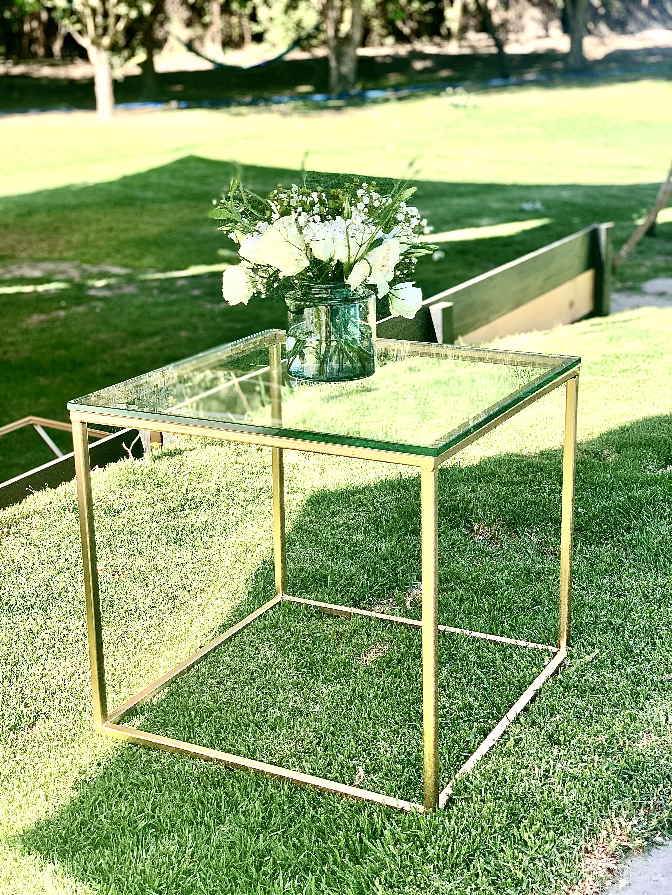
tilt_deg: -18.5
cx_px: 336
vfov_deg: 36.8
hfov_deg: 28.0
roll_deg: +0.9
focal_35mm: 52
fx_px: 1346
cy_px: 448
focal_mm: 6
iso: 16
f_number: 2.4
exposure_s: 1/298
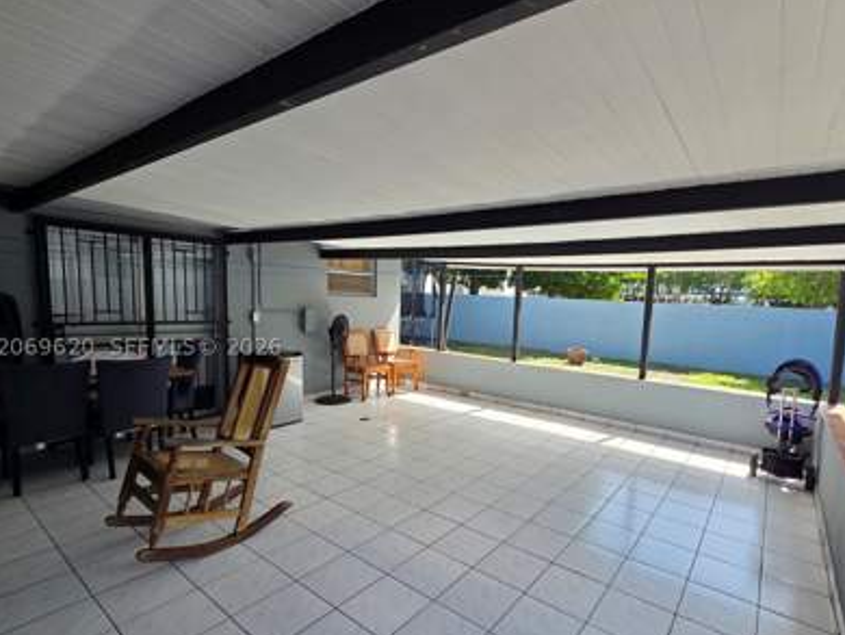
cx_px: 481
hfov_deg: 93.9
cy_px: 347
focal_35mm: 16
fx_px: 391
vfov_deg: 78.0
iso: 50
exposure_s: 1/396
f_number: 2.2
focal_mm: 2.2
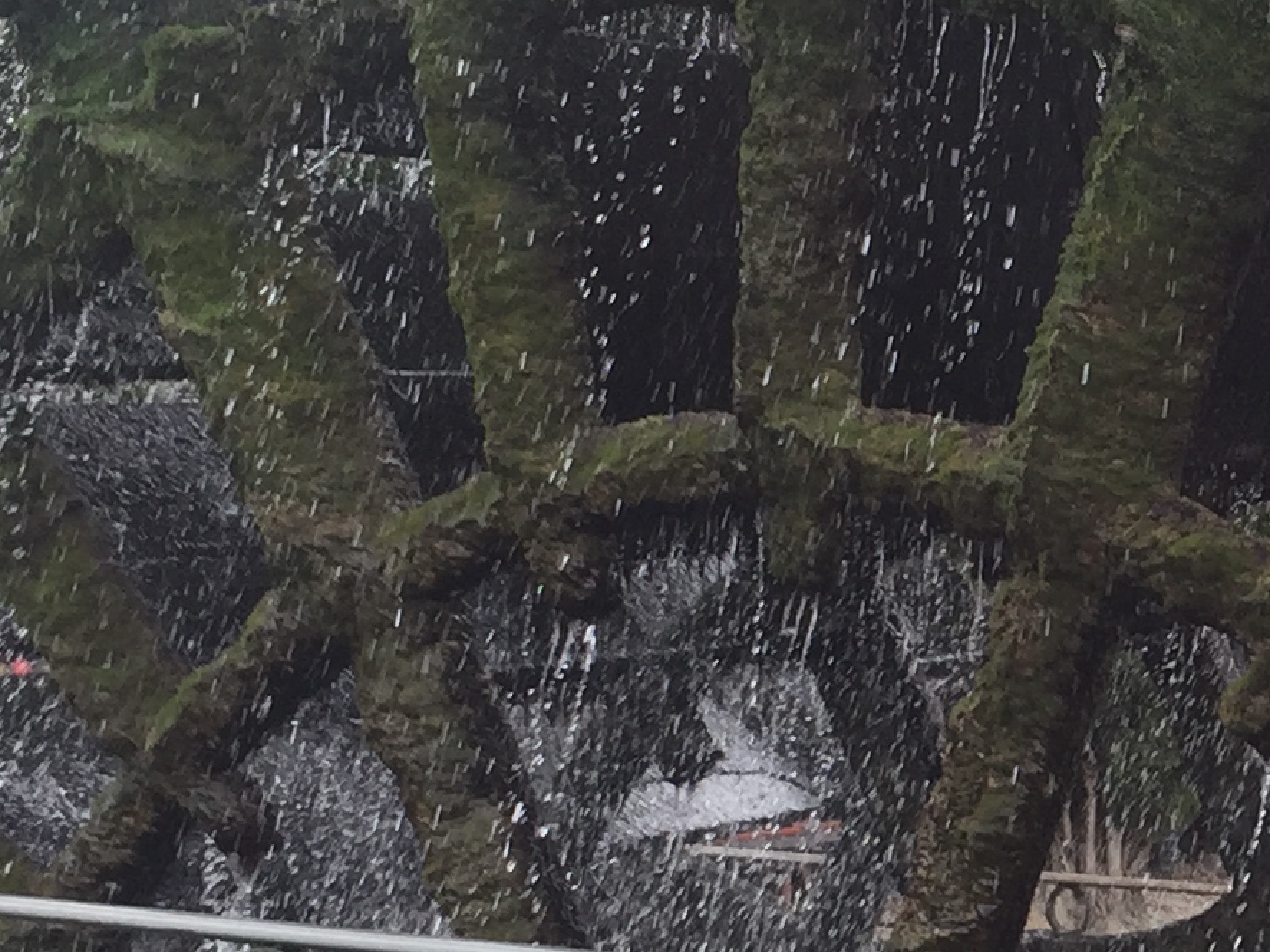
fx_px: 3924
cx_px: 1445
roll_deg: -0.1
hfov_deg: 17.7
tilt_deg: -7.0
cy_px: 785
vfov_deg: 13.7
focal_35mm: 107
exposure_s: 1/171
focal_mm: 4.15
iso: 32
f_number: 2.2
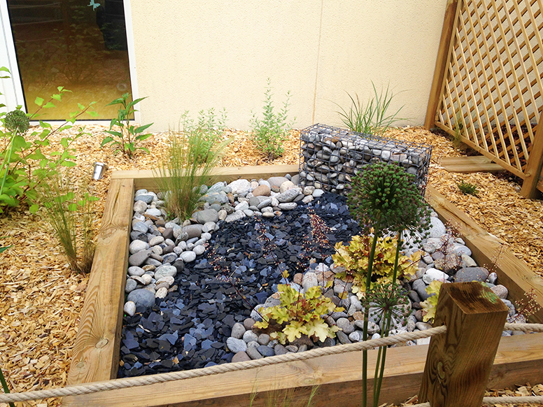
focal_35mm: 34
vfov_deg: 41.8
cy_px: 203
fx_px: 533
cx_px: 269
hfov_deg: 54.0
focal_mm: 4.12
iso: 50
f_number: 2.4
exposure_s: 1/313
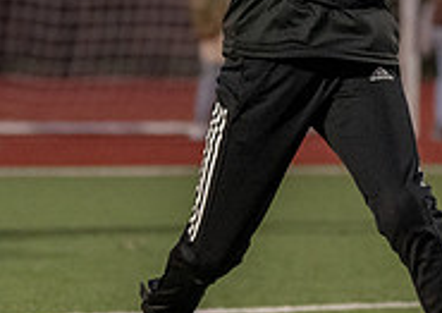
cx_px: 254
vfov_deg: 4.4
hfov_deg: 6.3
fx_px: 4018
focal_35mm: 321
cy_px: -58
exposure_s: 1/1000
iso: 4000
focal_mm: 86
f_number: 2.8
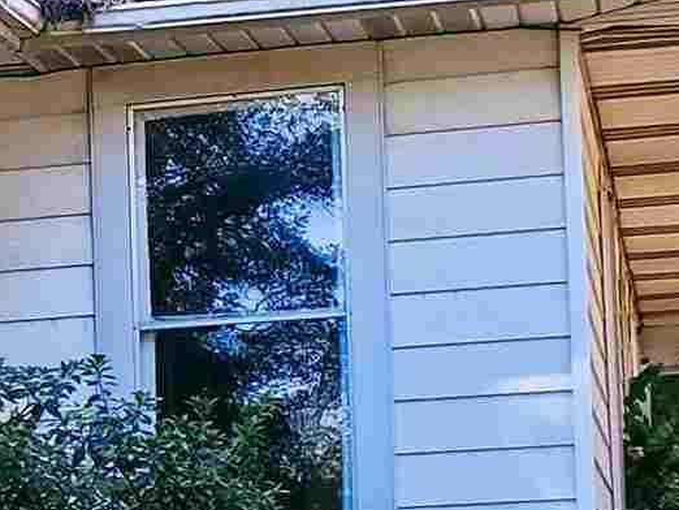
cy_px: 509
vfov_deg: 9.6
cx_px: -626
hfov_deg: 11.7
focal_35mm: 153
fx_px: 3003
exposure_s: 1/285
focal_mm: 4.3
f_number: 2.4
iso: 50
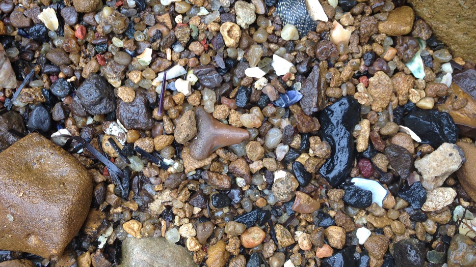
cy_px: 120
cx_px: 201
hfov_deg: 46.2
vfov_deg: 27.1
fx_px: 555
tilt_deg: -76.4
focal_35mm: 44
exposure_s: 1/120
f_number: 2.4
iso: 50
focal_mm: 4.12
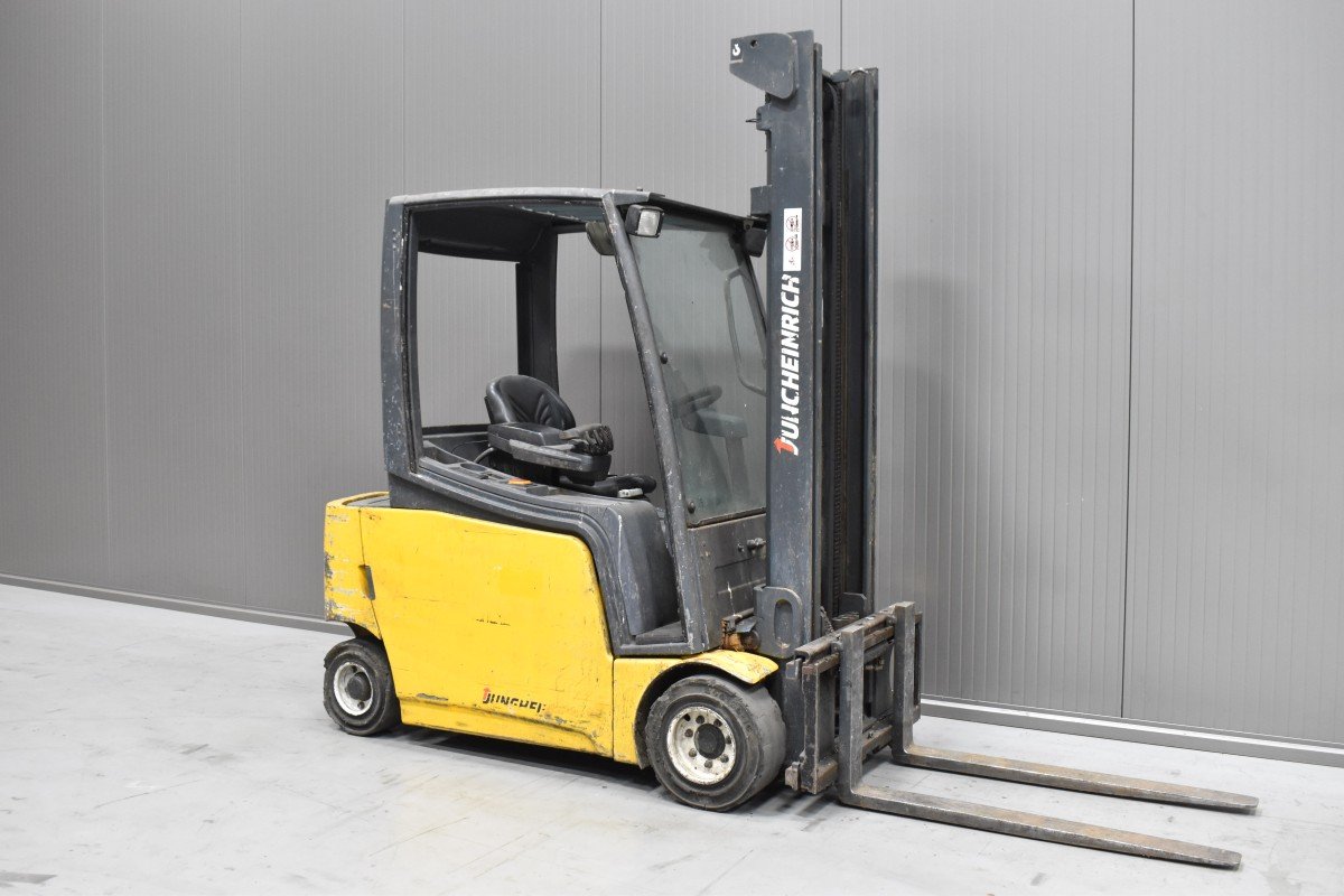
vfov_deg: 38.4
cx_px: 672
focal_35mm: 34
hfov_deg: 55.1
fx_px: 1288
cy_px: 448
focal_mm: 23
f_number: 5.6
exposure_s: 1/25
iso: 1600
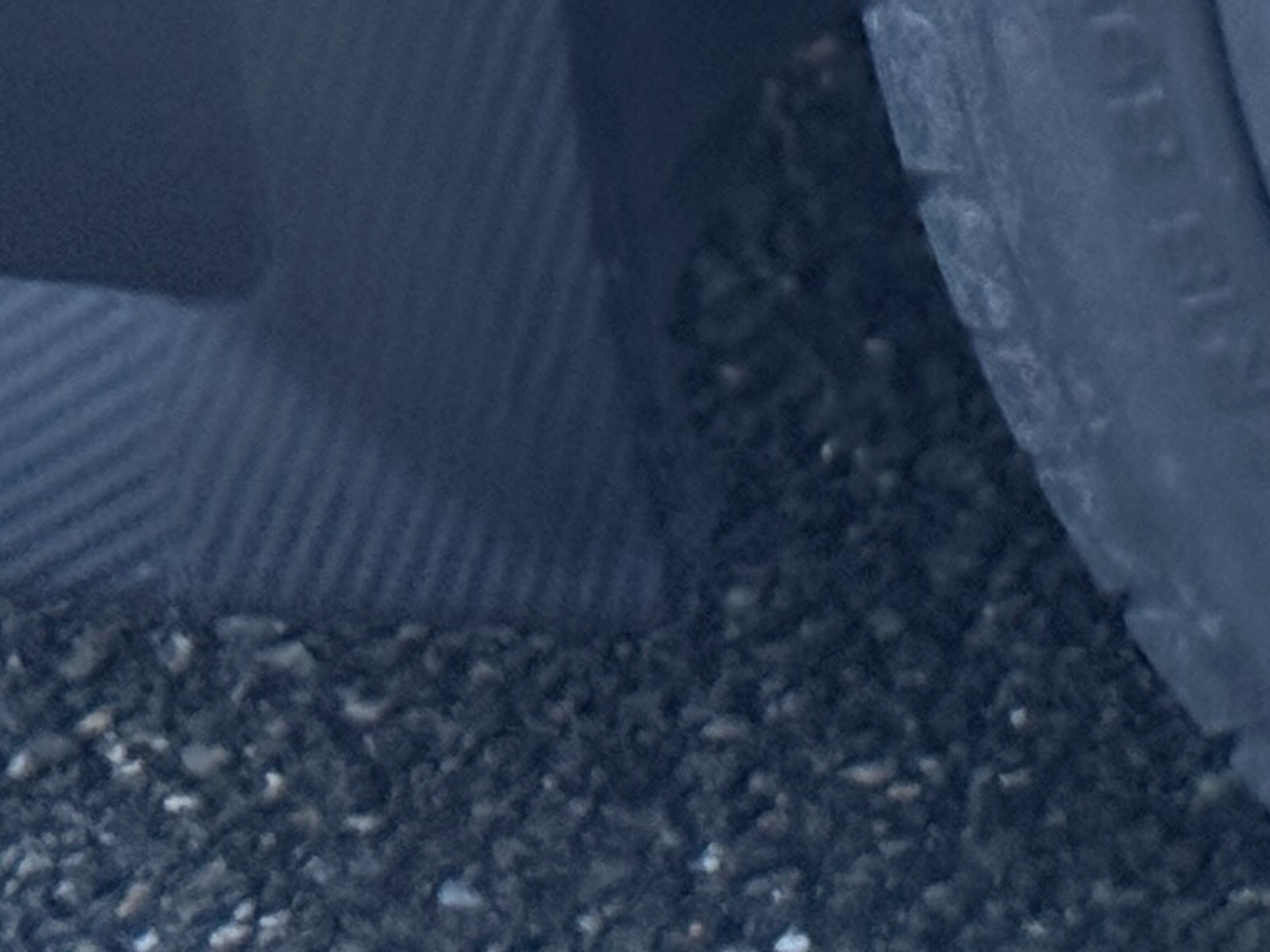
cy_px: -226
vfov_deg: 5.9
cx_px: 2342
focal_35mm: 252
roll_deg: +1.2
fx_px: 9245
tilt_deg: -15.8
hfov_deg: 7.6
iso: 500
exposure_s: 1/25
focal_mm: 6.76
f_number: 1.78
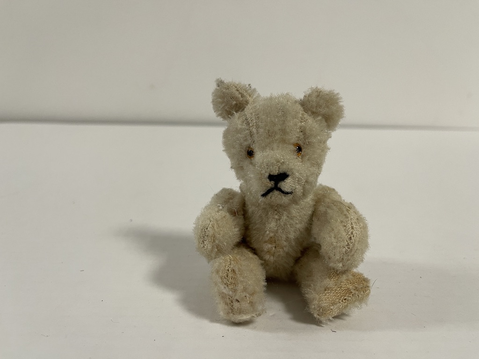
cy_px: 180
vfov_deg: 54.9
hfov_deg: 69.4
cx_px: 240
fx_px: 346
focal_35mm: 25
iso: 125
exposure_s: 1/89
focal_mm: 5.1
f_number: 1.6
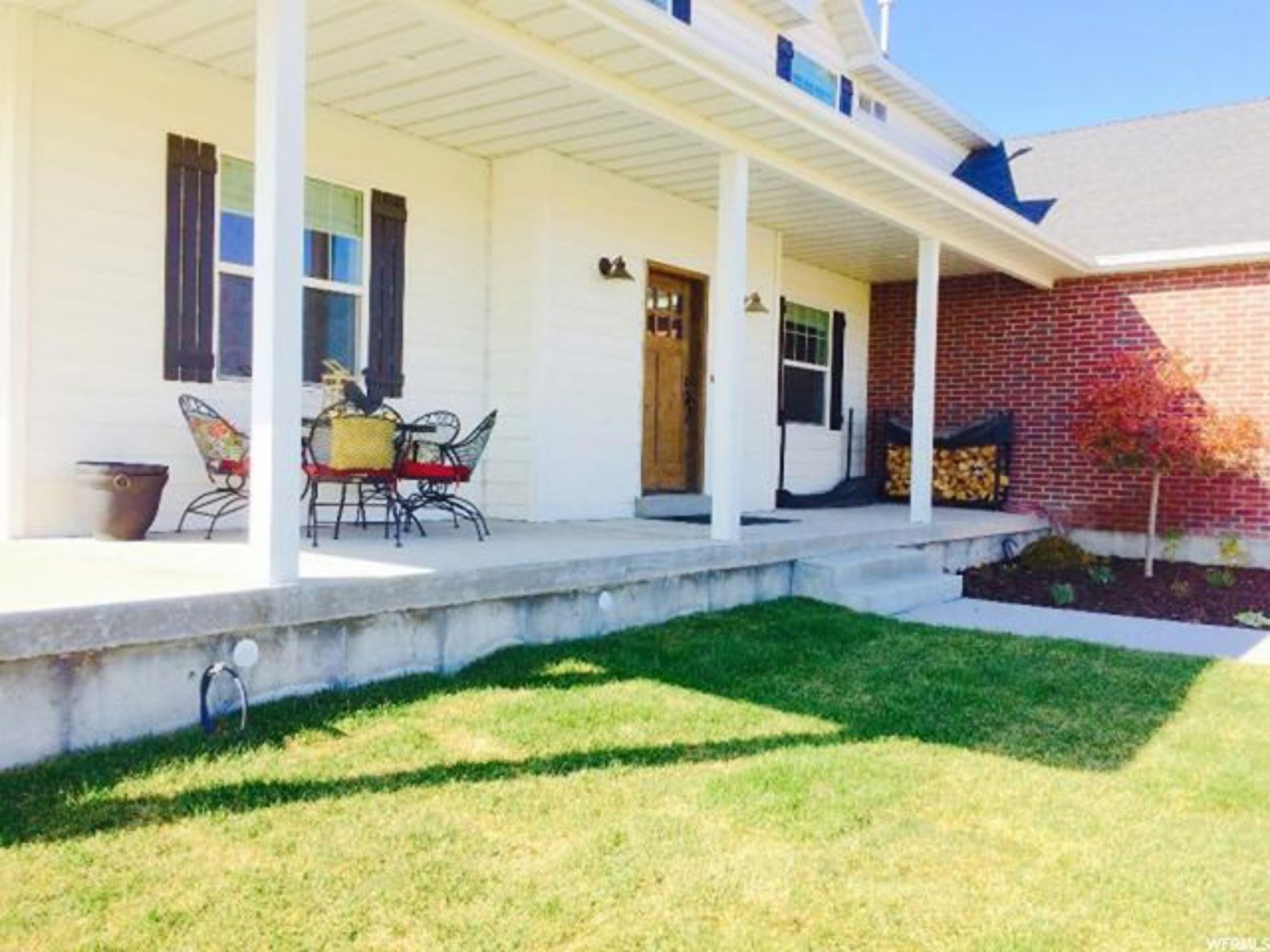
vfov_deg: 48.2
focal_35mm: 29
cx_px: 635
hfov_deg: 61.7
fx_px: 1064
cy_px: 476
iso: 32
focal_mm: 4.15
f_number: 2.2
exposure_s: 1/838
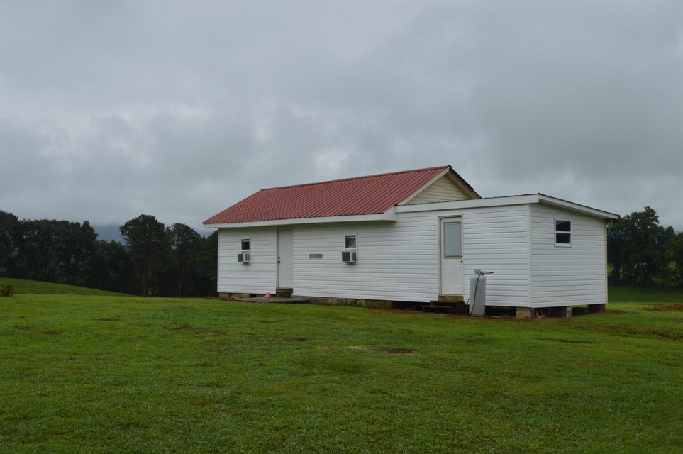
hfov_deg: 46.4
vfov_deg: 31.8
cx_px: 342
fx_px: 796
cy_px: 227
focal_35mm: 42
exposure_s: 1/200
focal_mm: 28
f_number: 7.1
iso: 100
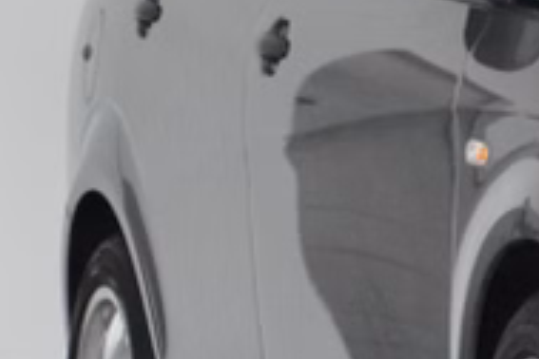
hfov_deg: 4.6
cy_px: 217
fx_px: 6647
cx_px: 944
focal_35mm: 444
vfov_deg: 3.1
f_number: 5.3
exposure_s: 1/60
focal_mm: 70
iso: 2200
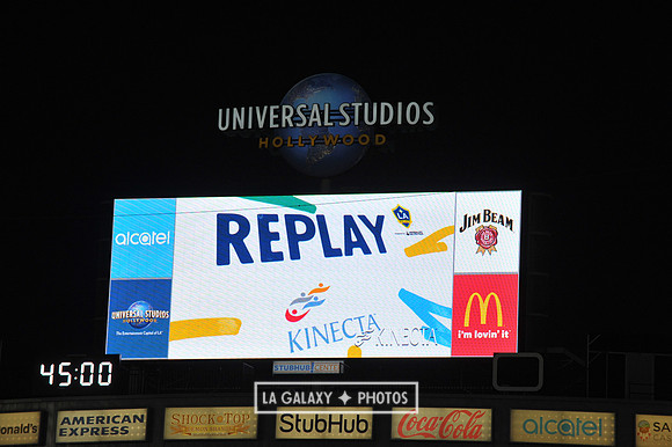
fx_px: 3358
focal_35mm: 180
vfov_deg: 7.6
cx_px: 336
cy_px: 224
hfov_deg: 11.4
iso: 1250
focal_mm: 180
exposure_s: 1/400
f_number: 10
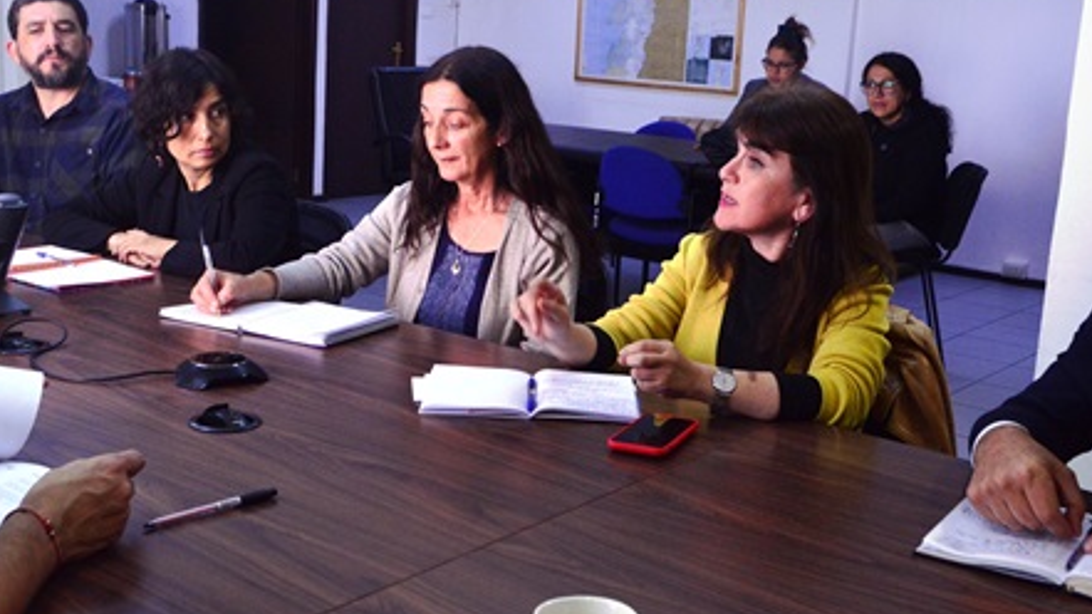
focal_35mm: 45
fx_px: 1303
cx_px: 546
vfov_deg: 26.5
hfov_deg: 45.5
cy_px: 255
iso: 1600
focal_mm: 28
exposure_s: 1/60
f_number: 10
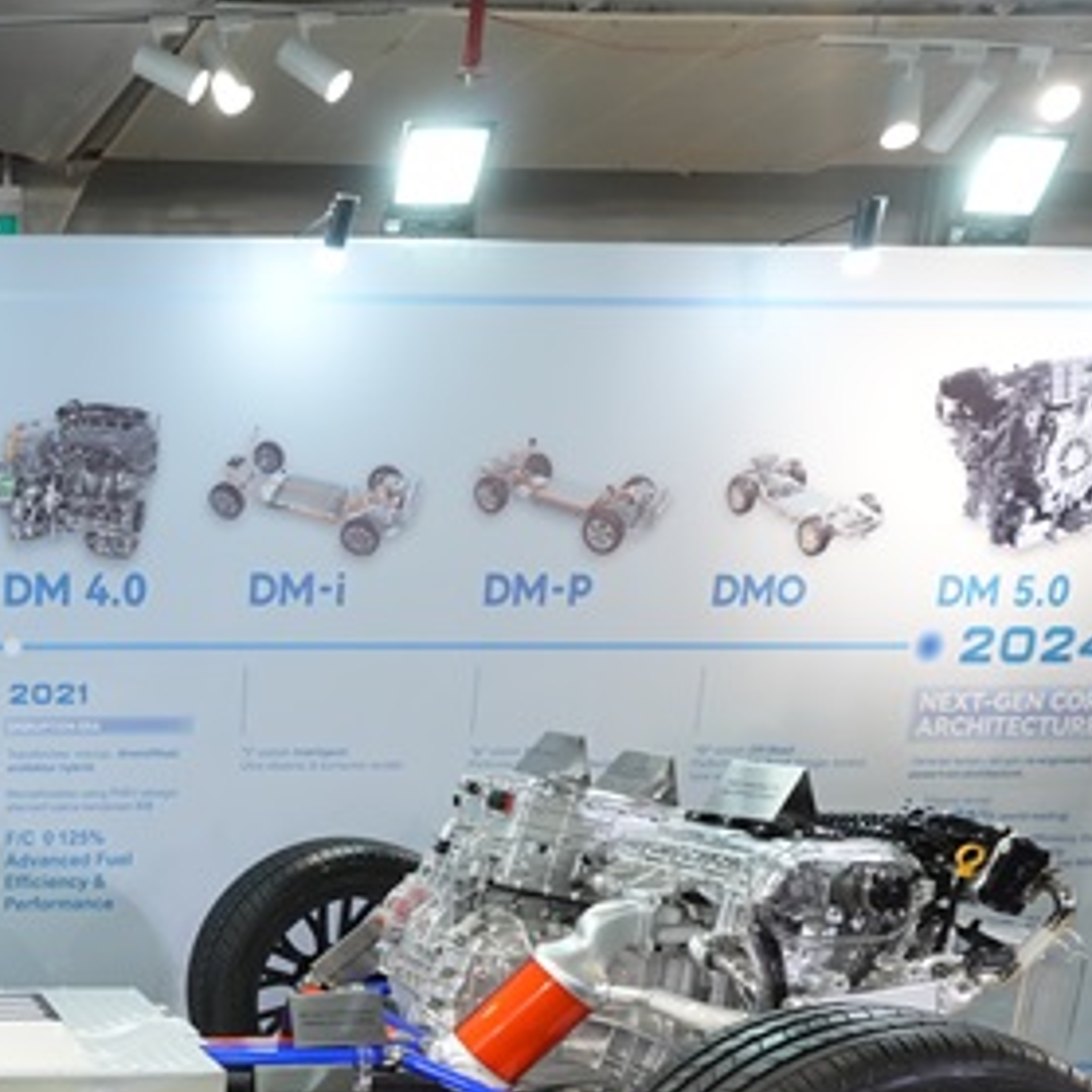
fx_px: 1392
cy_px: 1004
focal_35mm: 39
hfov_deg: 34.0
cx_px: -239
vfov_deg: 39.4
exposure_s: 1/200
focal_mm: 16
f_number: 5.6
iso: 1250
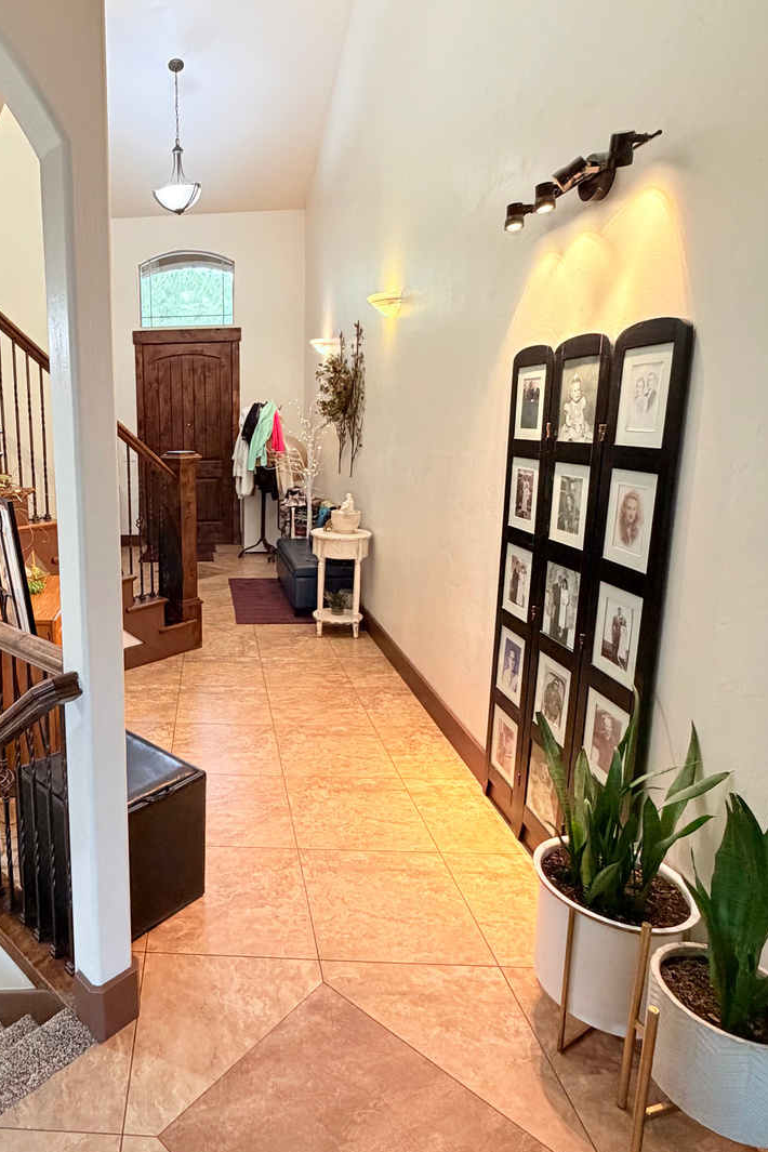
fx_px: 672
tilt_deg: -9.4
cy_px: 537
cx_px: 168
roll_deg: +1.8
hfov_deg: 55.8
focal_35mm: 21
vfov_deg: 81.1
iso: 250
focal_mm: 2.22
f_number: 2.2
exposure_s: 1/60
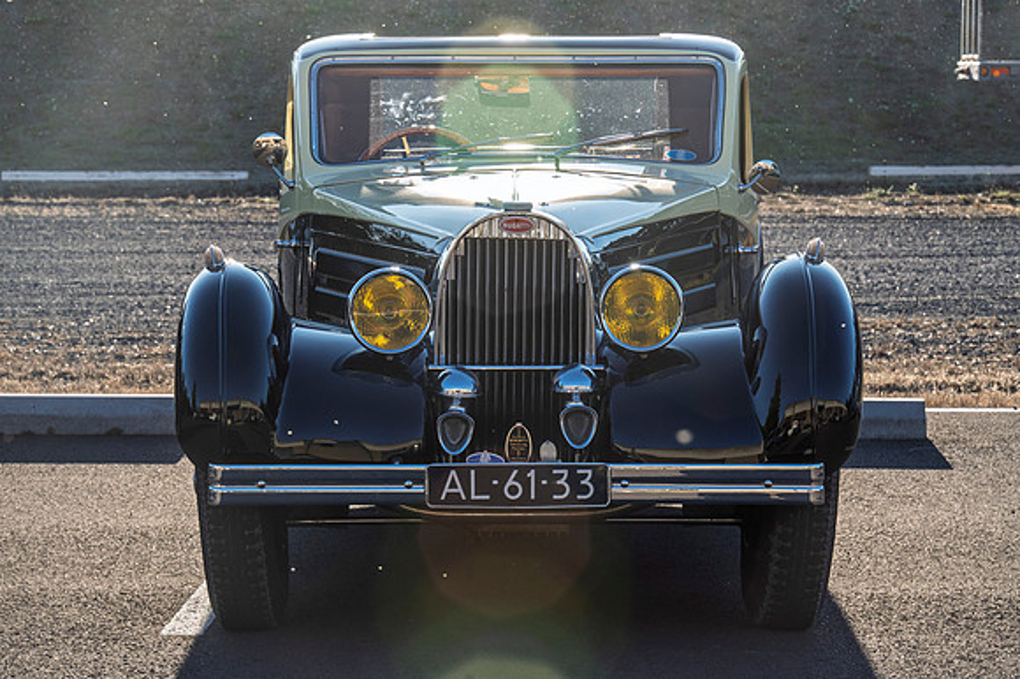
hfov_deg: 16.2
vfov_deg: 10.8
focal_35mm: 126
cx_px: 512
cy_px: 339
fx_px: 3575
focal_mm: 125
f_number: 13
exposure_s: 1/320
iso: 800
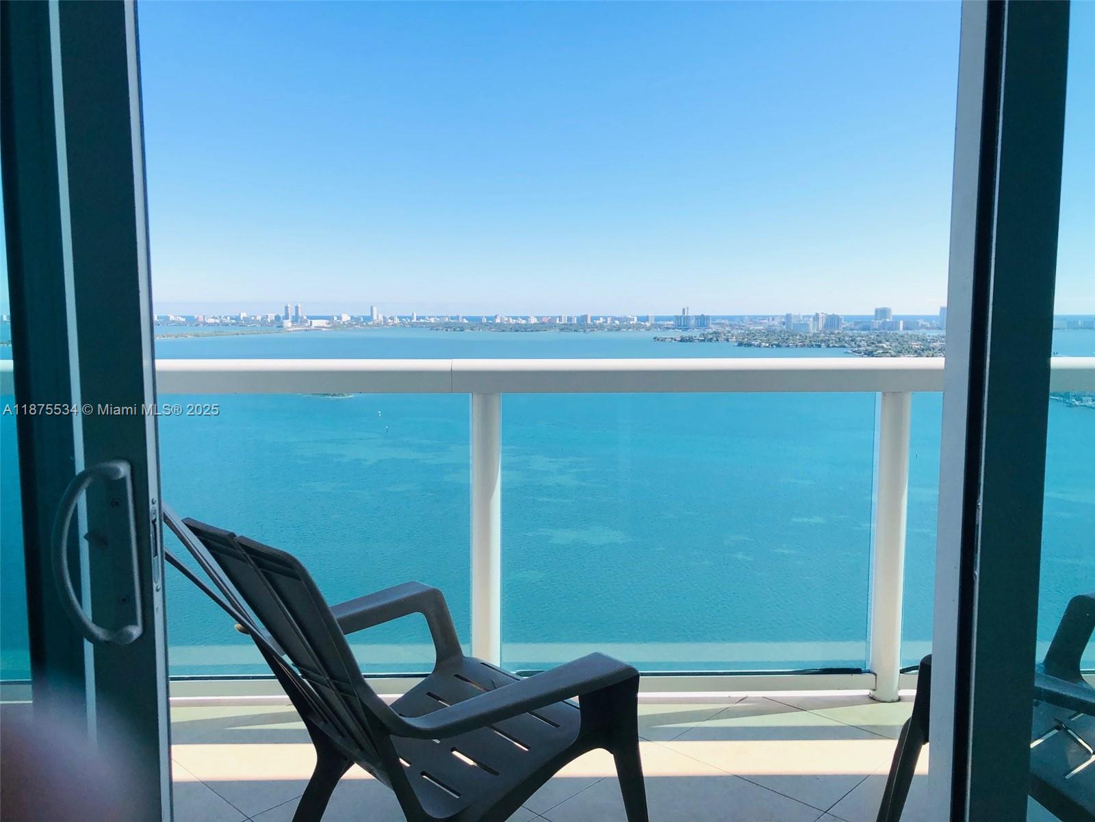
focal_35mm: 28
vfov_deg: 49.7
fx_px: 886
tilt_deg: -4.4
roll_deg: -0.1
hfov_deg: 63.4
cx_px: 548
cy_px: 411
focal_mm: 4
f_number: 1.8
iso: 20
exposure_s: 1/2024
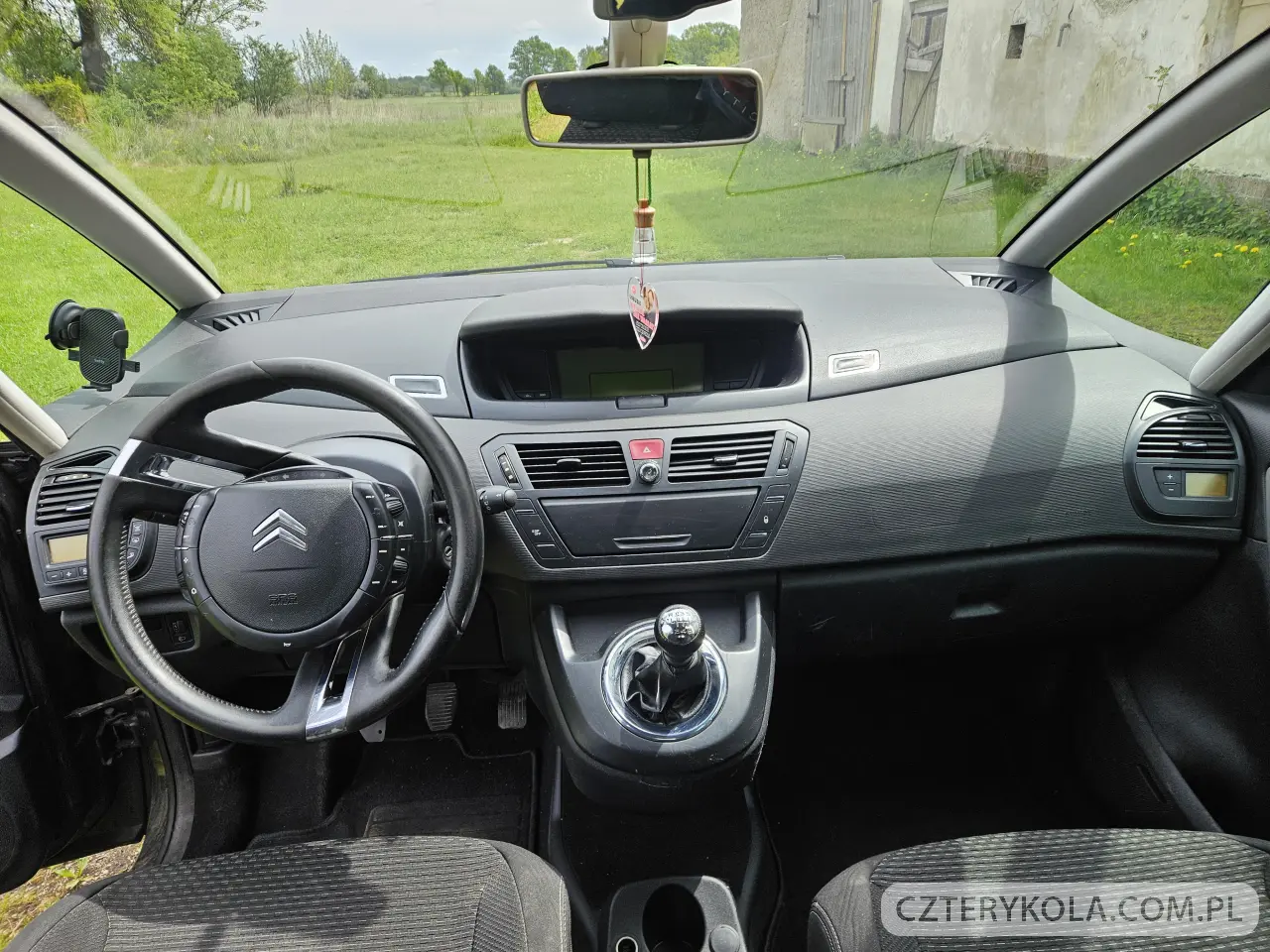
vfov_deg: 58.9
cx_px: 635
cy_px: 476
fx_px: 844
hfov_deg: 73.9
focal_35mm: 23
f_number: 1.8
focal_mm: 5.4
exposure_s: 1/472
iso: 40
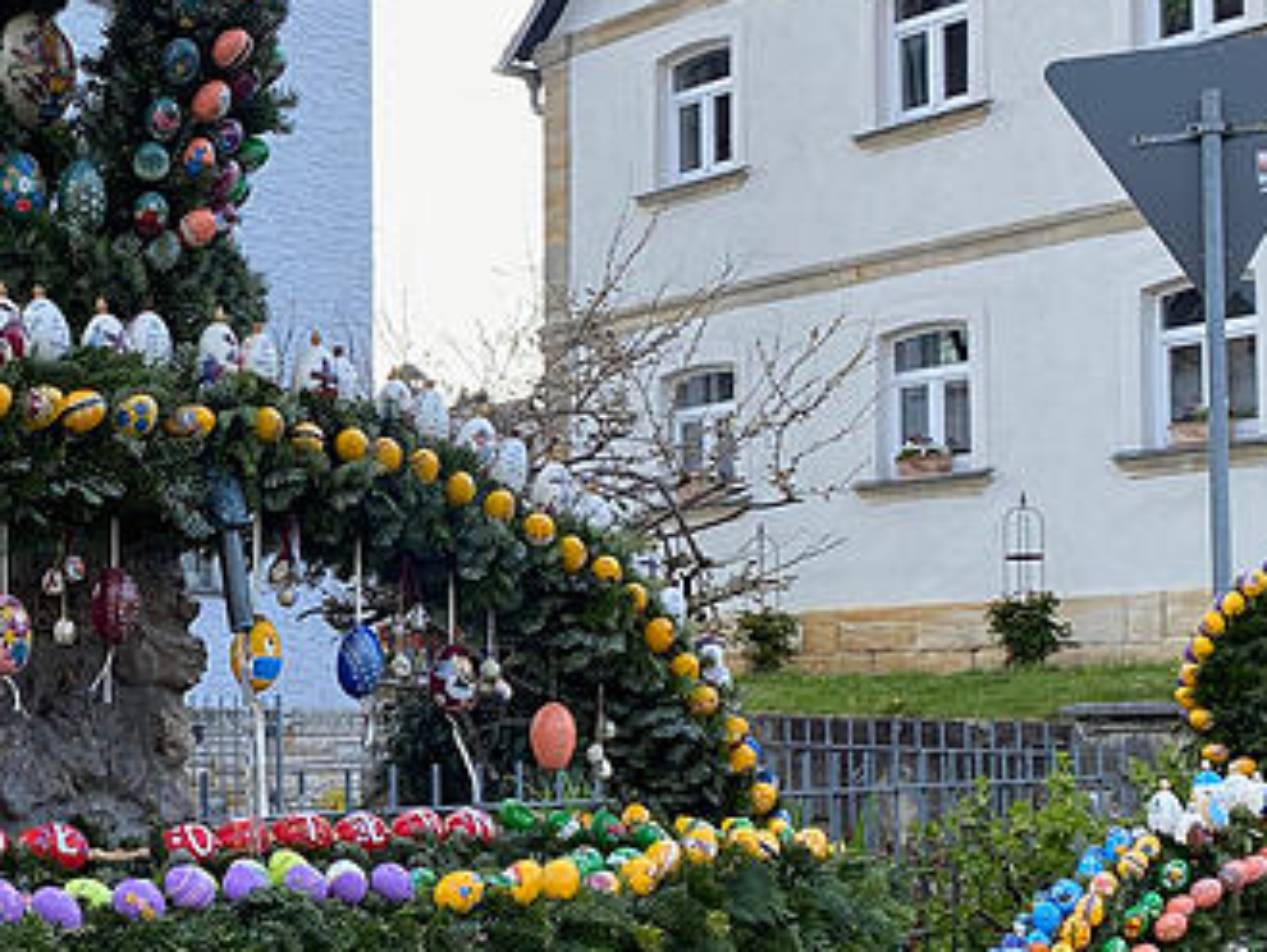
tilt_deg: +1.5
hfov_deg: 29.7
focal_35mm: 63
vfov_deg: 23.2
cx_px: 184
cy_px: 668
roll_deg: +0.5
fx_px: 2308
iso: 32
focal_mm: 4.25
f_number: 1.8
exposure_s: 1/206
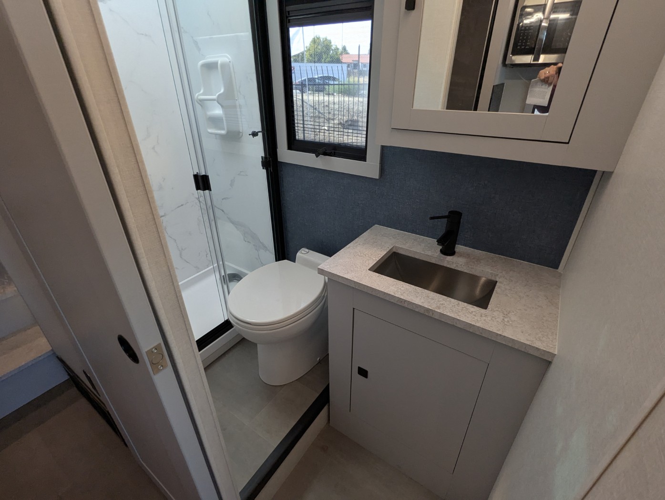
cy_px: 250
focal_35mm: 16
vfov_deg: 78.2
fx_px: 308
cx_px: 332
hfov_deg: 94.4
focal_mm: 2.35
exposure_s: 1/263
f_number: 2.2
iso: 271
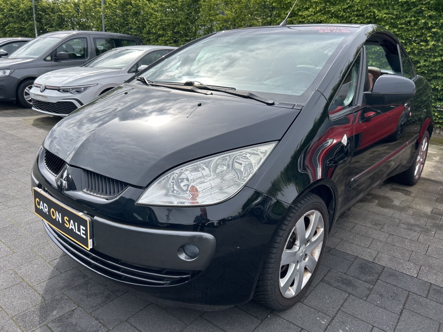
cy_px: 166
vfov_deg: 53.1
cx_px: 222
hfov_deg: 67.3
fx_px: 333
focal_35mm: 26
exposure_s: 1/2695
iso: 50
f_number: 1.5
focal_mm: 5.7
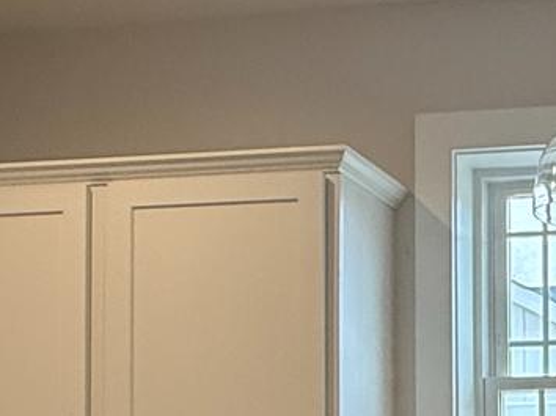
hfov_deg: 21.5
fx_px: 1300
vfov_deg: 17.2
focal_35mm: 81
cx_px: 752
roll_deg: -2.0
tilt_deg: -1.1
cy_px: 523
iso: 160
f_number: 2.2
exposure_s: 1/120
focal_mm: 2.22
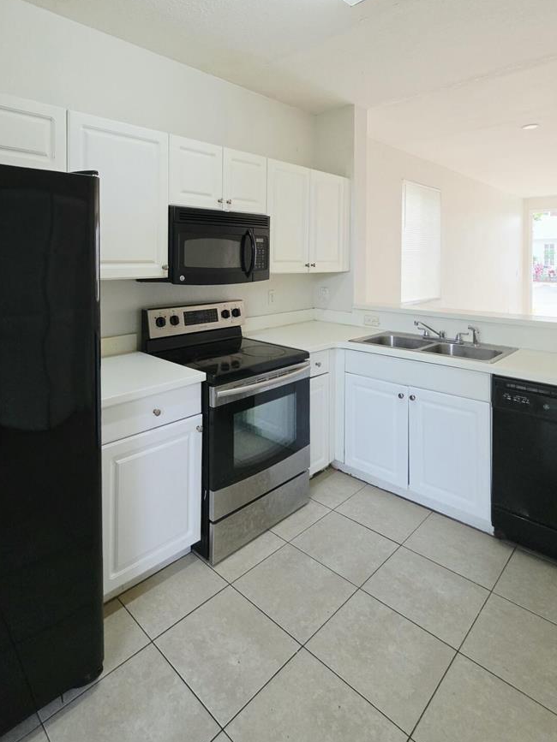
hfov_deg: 71.0
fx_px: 386
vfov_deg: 85.4
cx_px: 230
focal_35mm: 18
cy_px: 261
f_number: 1.9
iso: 200
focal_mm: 2.2
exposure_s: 1/120
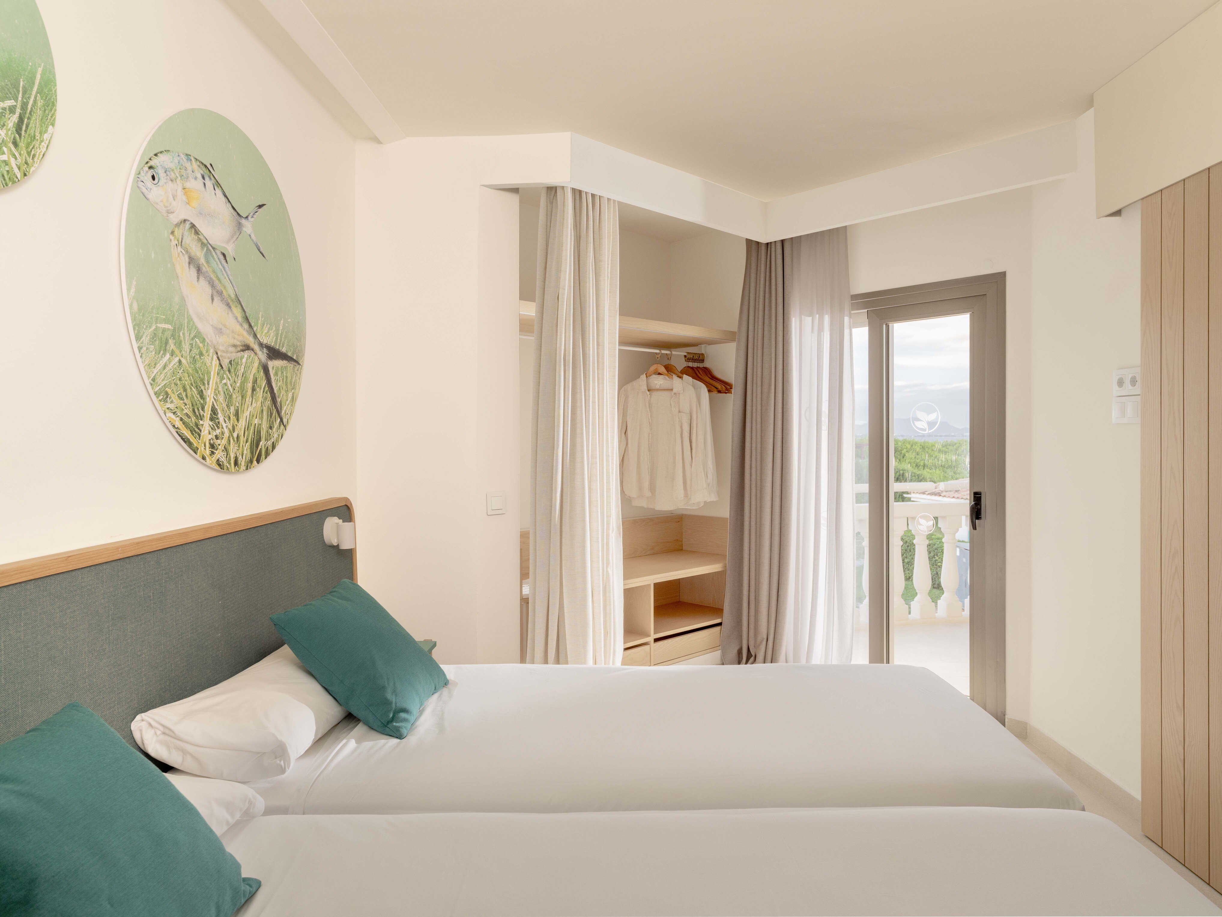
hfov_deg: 76.4
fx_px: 777
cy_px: 458
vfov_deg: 61.1
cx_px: 611
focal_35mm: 22
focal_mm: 28
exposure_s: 1/3
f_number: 10
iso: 200
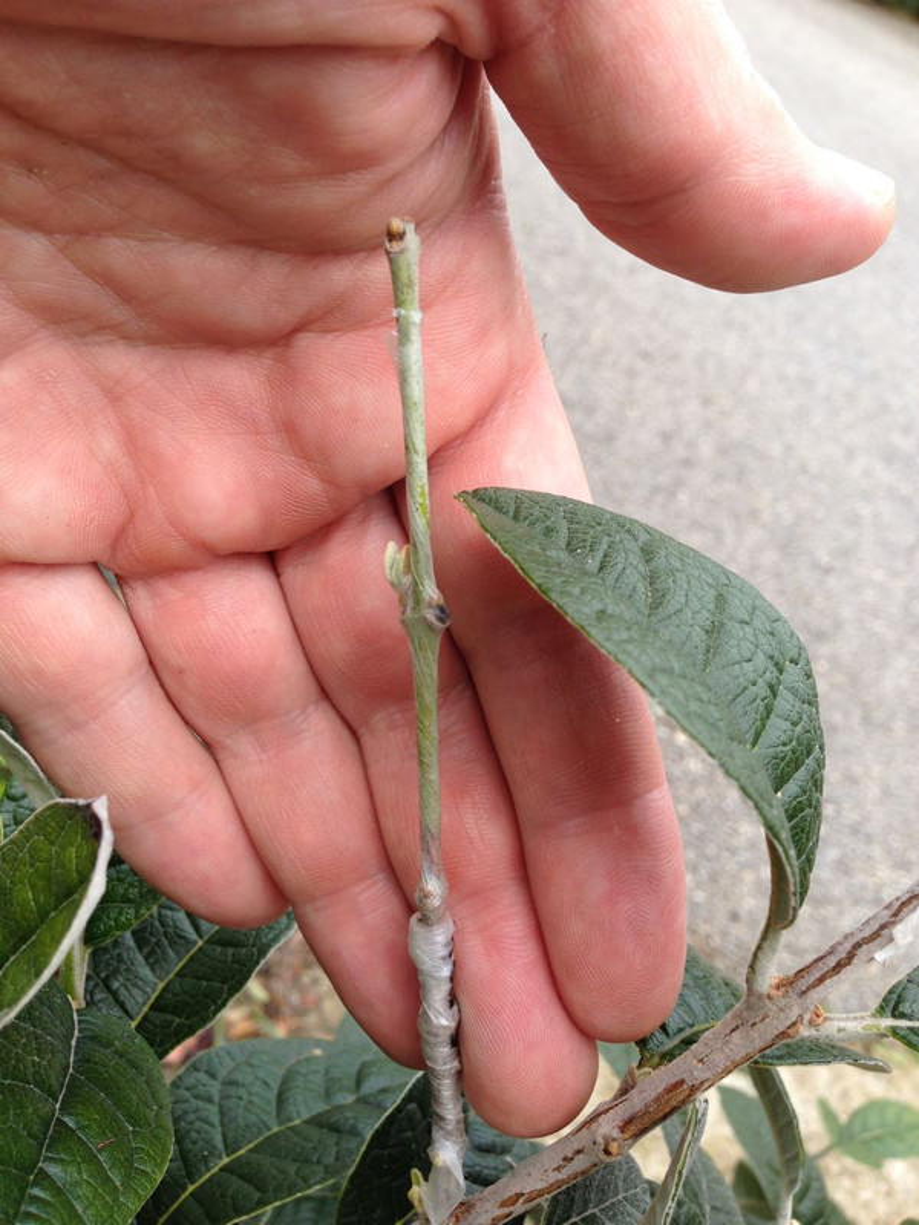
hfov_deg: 42.9
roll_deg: -19.8
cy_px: 612
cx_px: 460
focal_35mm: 33
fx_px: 1168
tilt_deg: -34.9
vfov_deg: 55.4
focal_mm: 4.12
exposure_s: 1/609
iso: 50
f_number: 2.4
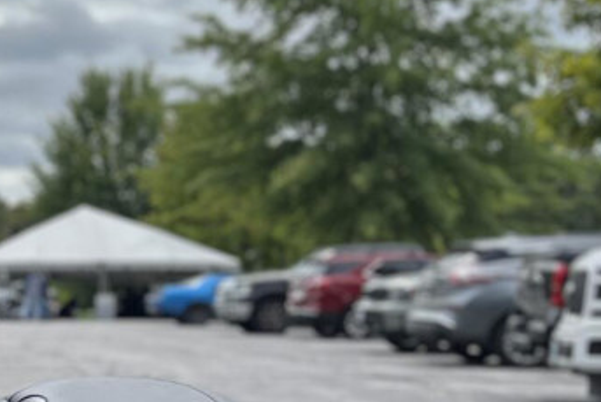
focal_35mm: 84
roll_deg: +0.0
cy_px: 418
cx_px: -292
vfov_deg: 15.9
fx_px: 1403
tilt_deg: -4.0
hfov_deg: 20.7
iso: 50
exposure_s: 1/2513
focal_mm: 5.1
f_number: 1.6
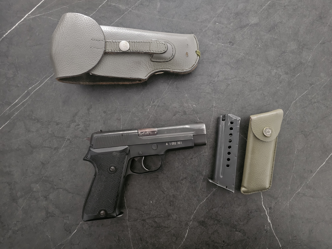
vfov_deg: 58.9
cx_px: 166
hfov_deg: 73.9
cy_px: 124
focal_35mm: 23
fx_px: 221
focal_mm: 6.3
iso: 1250
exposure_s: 1/25.1
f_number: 1.7
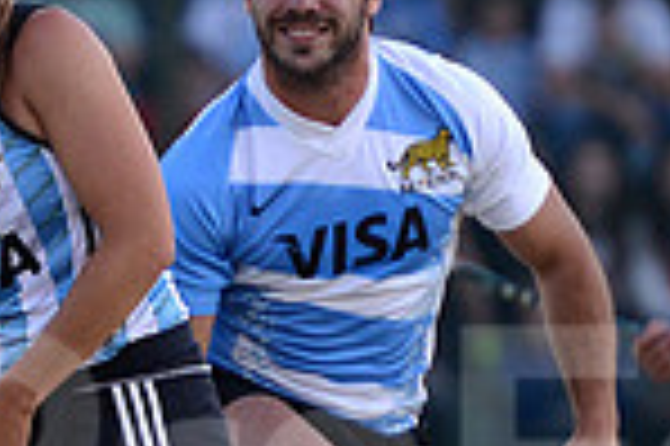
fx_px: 19557
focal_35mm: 1052
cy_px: 462
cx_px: 265
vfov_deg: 1.3
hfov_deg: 2.0
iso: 1250
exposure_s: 1/500
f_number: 4
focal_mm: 270
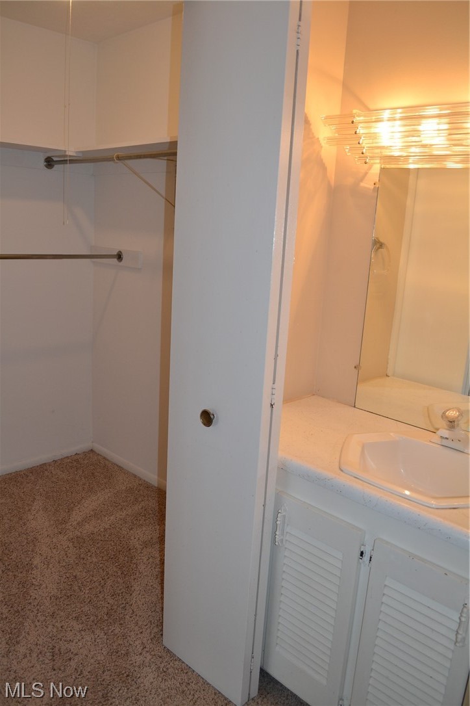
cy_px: 353
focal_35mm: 27
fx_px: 529
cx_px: 235
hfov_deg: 47.9
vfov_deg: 67.4
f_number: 4
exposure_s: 1/125
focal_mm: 18
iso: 360
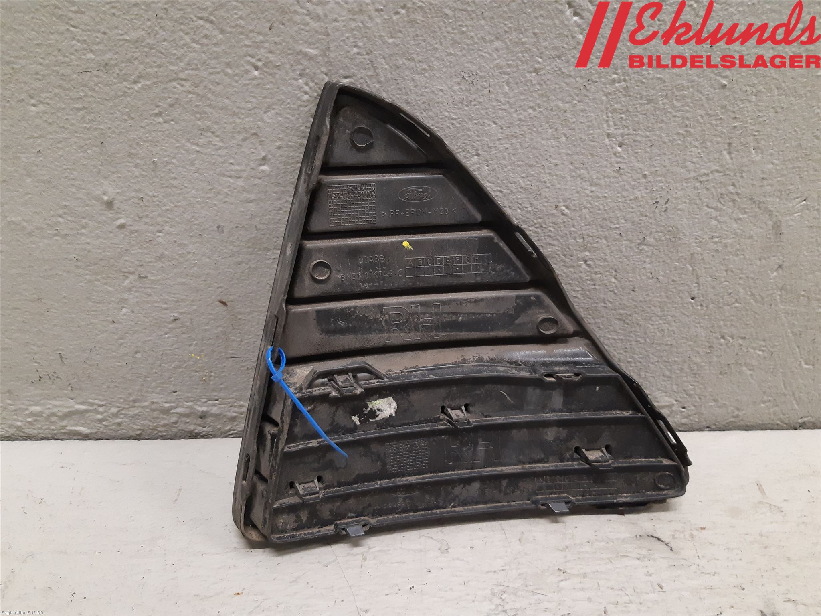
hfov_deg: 67.3
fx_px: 617
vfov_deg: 53.1
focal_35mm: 26
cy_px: 308
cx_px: 410
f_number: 1.7
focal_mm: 3.93
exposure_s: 1/50
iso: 250
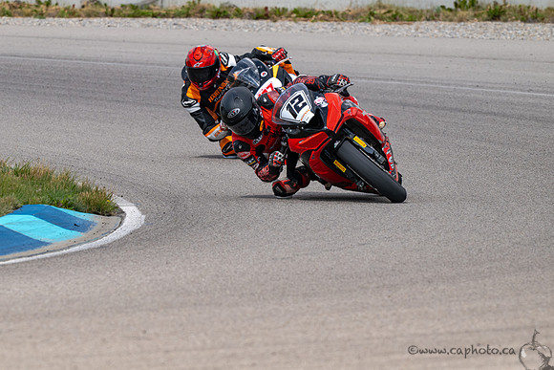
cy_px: 157
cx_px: 218
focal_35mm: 595
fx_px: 9160
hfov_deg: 3.5
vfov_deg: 2.3
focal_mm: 490
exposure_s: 1/800
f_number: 11
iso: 400
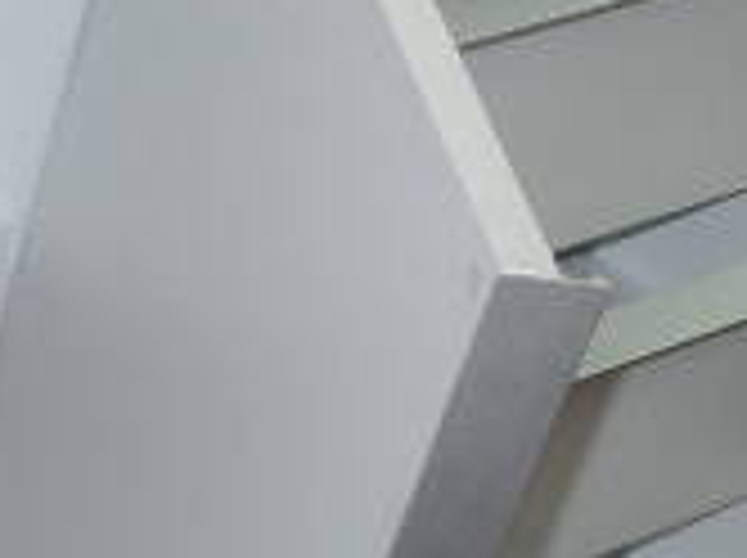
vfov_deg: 10.1
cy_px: 850
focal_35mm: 142
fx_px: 3060
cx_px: -459
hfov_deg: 13.0
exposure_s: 1/30
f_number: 2.8
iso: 100
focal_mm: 4.1
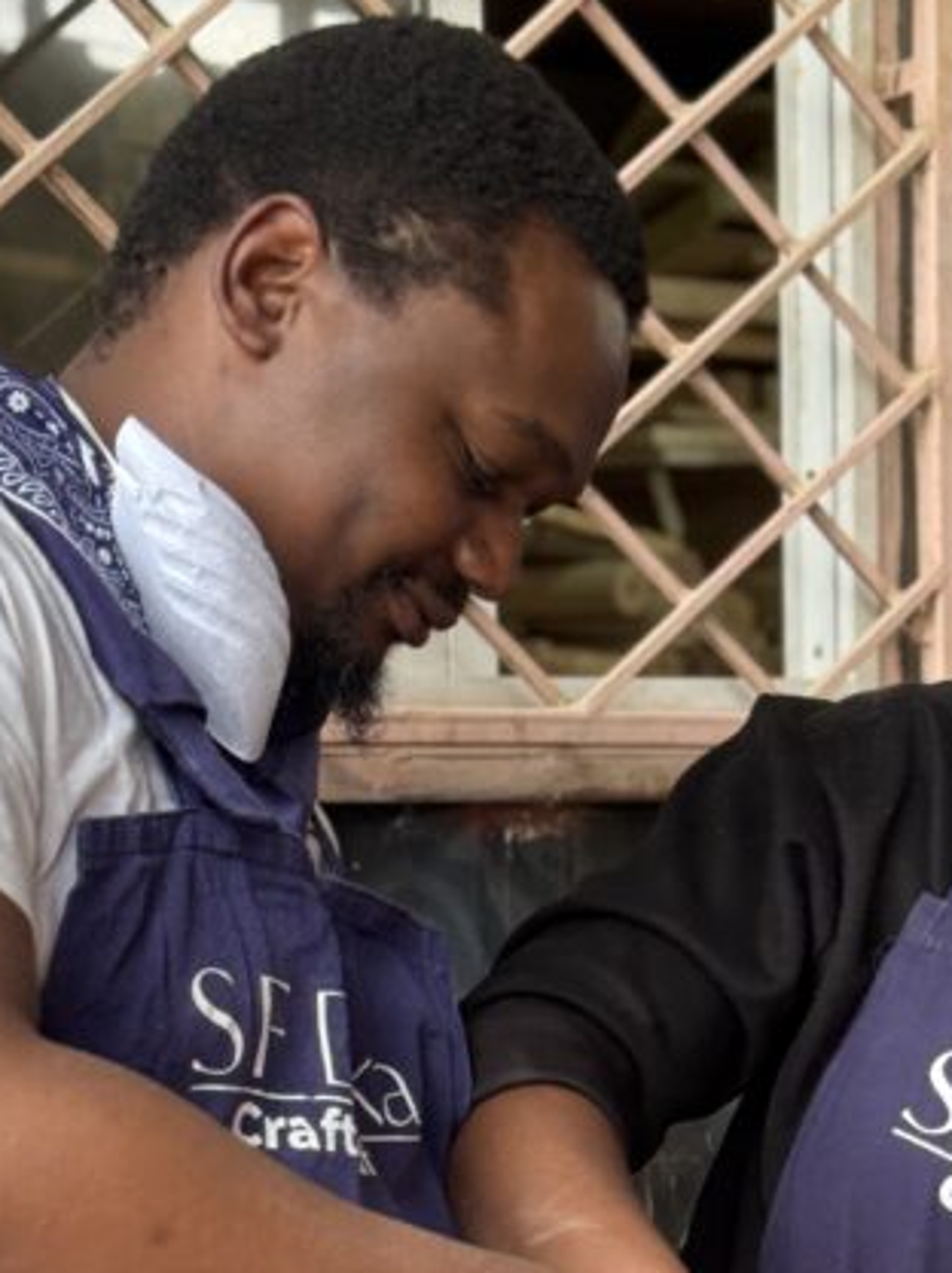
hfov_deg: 12.5
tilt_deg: -6.4
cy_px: 1346
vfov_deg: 16.3
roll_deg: +0.1
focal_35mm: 118
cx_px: 656
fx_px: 4334
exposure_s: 1/104
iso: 100
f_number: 1.78
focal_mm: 6.76
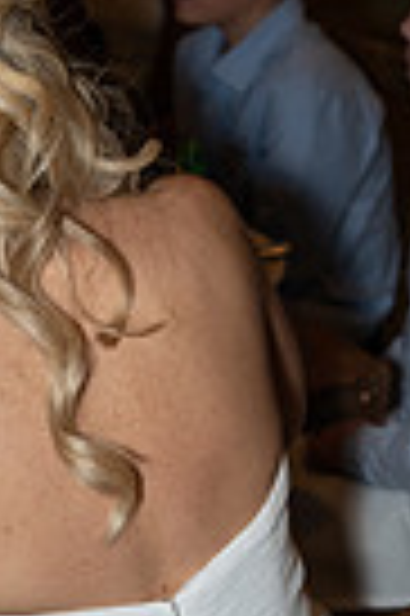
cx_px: 167
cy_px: 166
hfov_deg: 16.6
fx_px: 1404
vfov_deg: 24.6
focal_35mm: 82
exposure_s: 1/125
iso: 1250
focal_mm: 25
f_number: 2.8
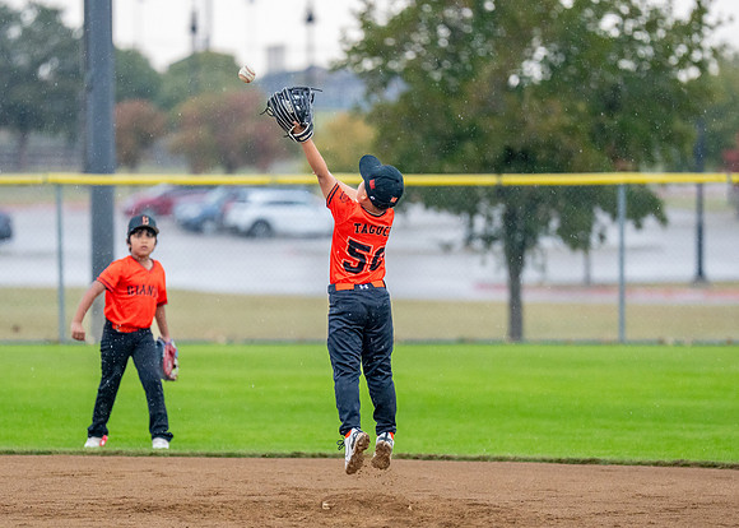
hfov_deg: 6.4
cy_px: 342
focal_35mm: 314
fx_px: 6584
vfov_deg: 4.6
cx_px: 319
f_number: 2.8
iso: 2000
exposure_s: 1/1000
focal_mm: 200
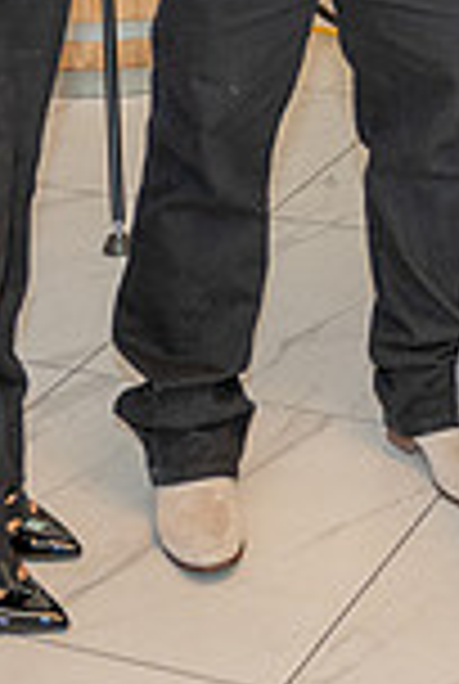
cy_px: -315
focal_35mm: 124
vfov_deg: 15.3
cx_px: 333
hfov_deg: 11.1
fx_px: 2361
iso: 800
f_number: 3.2
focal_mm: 28
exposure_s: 1/160
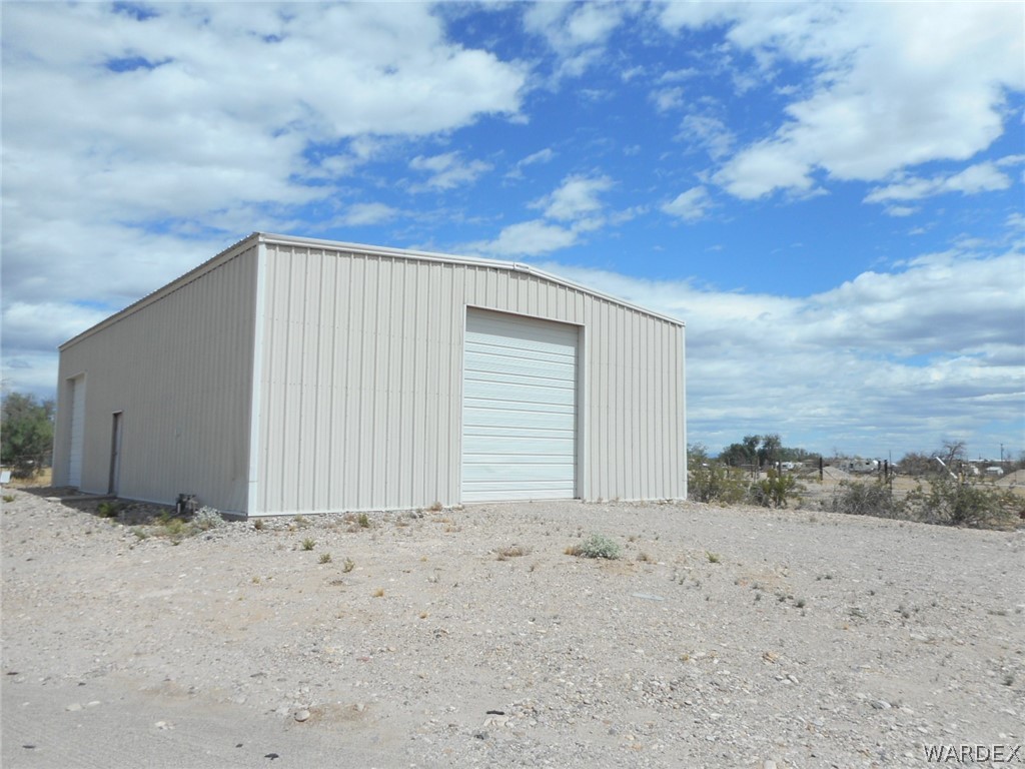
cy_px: 384
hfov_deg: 69.4
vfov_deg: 54.9
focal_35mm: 25
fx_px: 740
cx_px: 512
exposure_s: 1/200
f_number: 10.5
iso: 80
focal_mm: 4.5
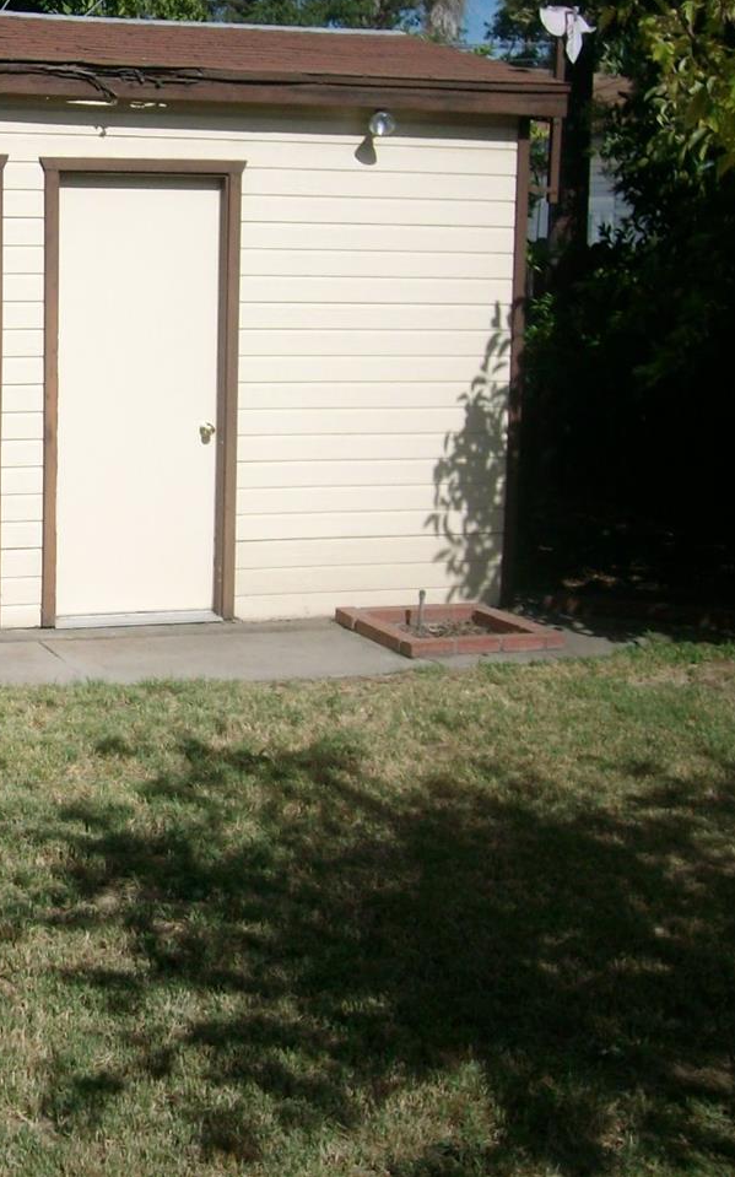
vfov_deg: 35.0
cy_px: 488
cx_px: -54
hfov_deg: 21.3
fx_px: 1860
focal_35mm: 58
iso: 80
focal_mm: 5.8
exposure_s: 1/461
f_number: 7.2
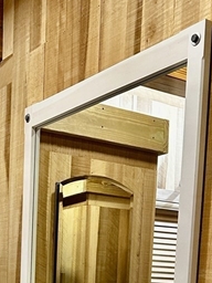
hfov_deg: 20.0
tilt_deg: -5.1
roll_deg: -2.3
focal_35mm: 72
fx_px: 588
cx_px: 19
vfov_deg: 24.1
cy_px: 355
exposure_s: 1/60
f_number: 1.78
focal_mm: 6.86
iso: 400
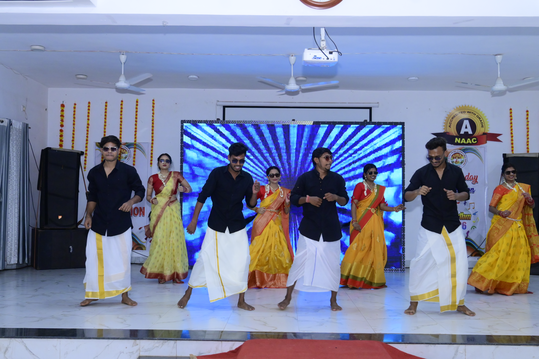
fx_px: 539
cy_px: 180
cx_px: 270
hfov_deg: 53.1
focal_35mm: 36
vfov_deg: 36.9
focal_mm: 24
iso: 2500
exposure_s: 1/200
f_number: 5
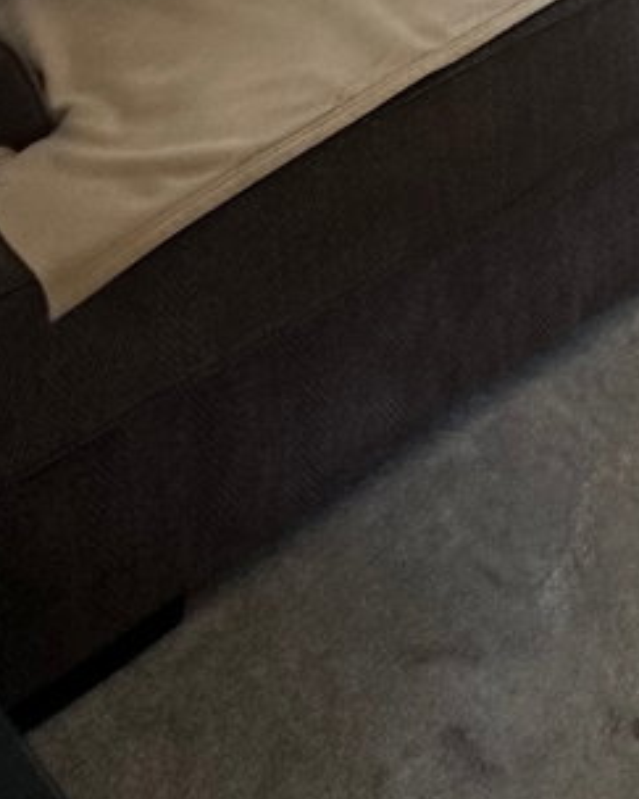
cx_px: 912
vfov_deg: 20.5
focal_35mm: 69
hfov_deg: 19.7
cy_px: -589
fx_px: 1632
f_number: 2.2
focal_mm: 2.22
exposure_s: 1/120
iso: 250
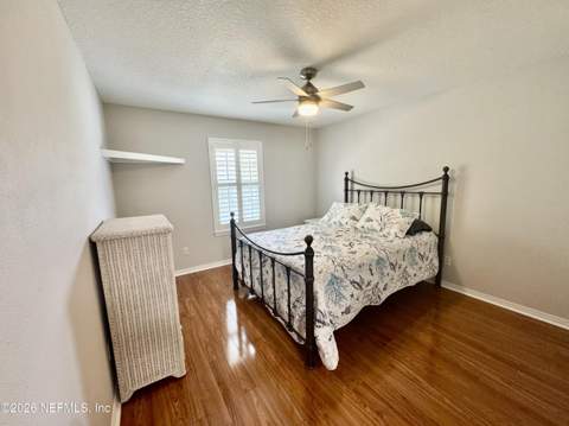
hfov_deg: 102.1
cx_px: 284
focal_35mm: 14
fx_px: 230
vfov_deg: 85.6
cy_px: 213
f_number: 2.2
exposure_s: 1/60
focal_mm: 2.22
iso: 200
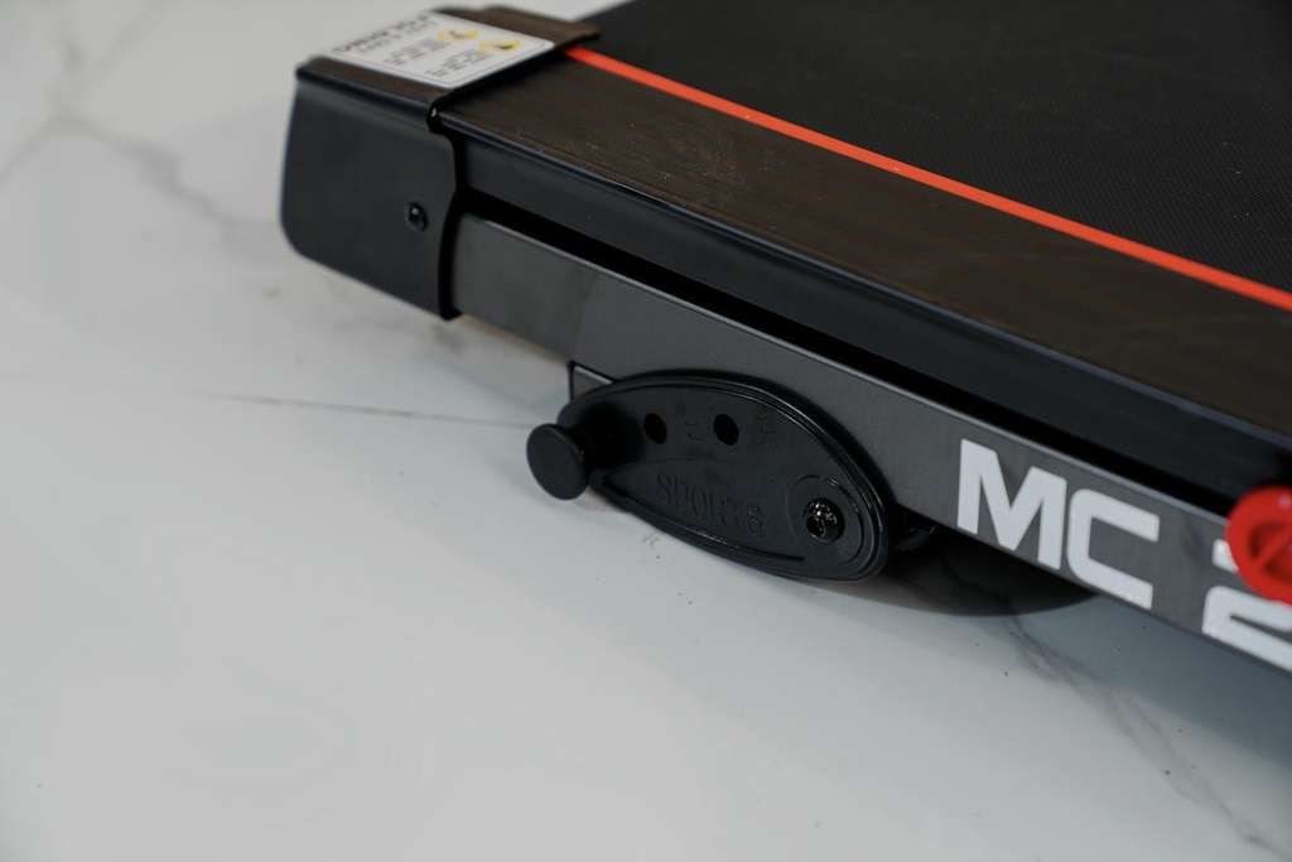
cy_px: 431
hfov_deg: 28.8
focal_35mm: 70
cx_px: 646
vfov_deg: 19.5
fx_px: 2512
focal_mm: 70
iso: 250
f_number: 3.5
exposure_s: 1/250
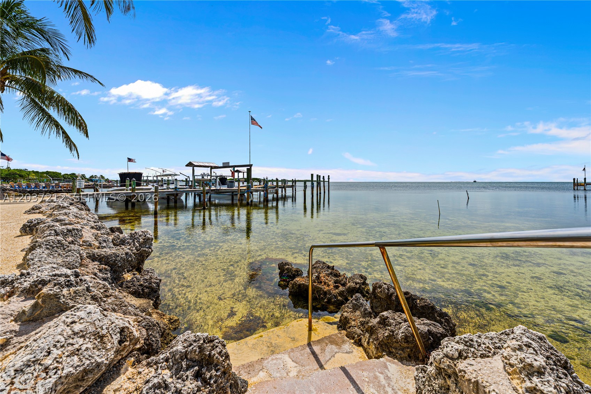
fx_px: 230
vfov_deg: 81.2
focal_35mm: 14
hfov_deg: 104.3
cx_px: 296
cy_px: 197
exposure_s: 1/160
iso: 100
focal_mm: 14
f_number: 8
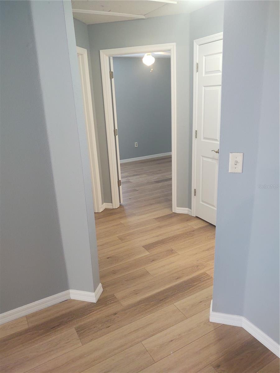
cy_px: 186
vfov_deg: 65.3
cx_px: 140
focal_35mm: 27
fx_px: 291
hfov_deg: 51.4
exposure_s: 1/50
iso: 394
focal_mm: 4.75
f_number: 1.7
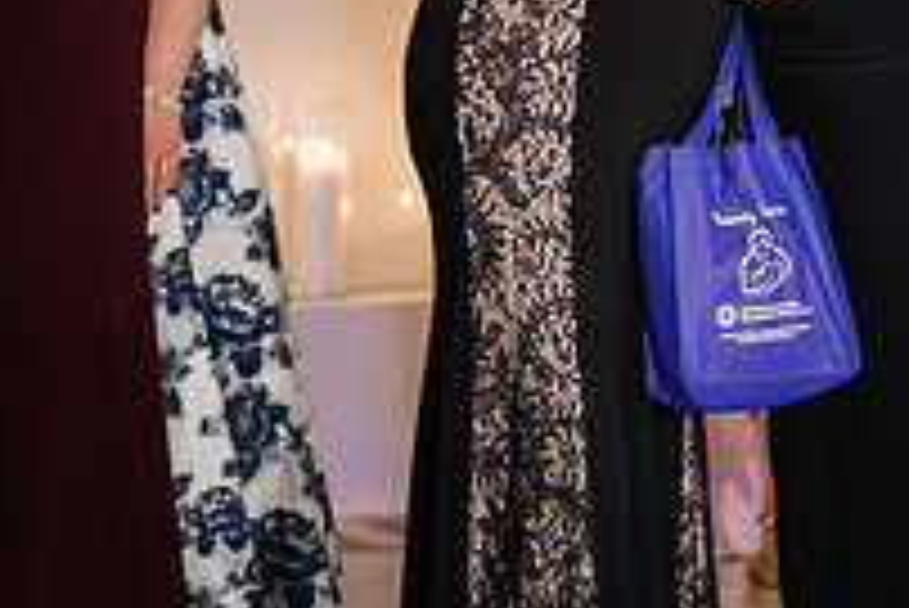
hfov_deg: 5.3
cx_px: 1148
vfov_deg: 3.5
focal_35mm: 388
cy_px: -92
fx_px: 9804
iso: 5000
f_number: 2.8
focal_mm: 135
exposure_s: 1/125
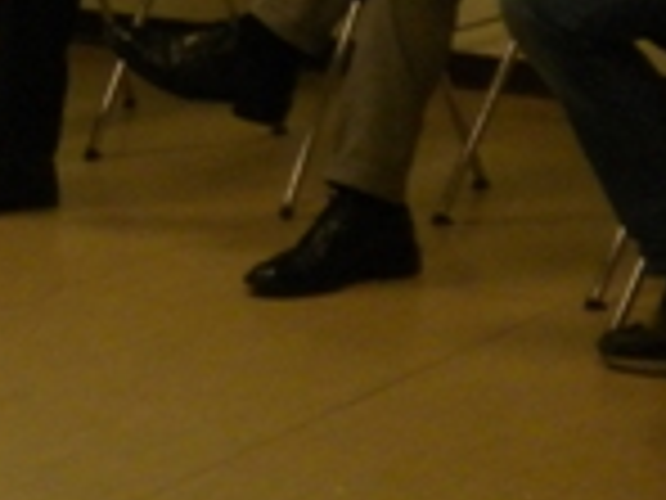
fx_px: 2905
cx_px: -351
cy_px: -365
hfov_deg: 12.4
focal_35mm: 151
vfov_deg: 9.4
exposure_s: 1/55
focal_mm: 6.3
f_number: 3.1
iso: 245
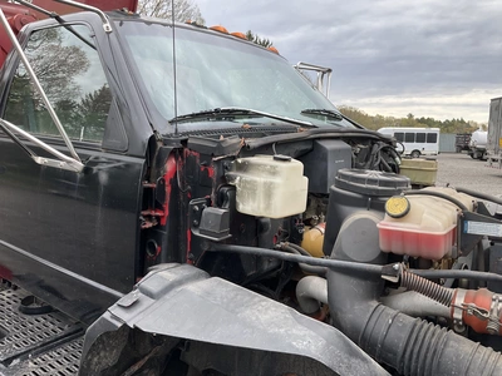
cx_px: 251
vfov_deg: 48.2
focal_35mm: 29
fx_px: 421
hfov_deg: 61.7
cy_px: 188
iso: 25
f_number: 1.8
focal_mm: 3
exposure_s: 1/504
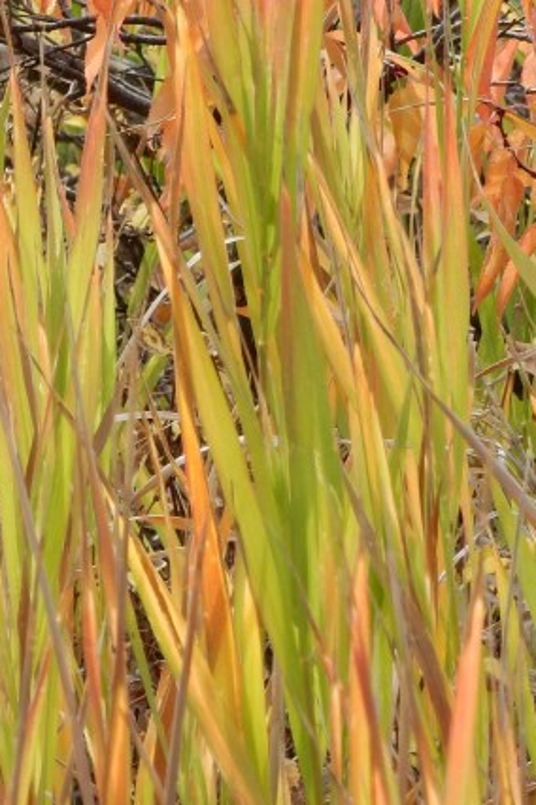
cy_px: 90
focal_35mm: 347
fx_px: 7762
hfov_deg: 3.9
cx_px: -40
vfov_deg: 5.9
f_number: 6
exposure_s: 1/125
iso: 125
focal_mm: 24.7
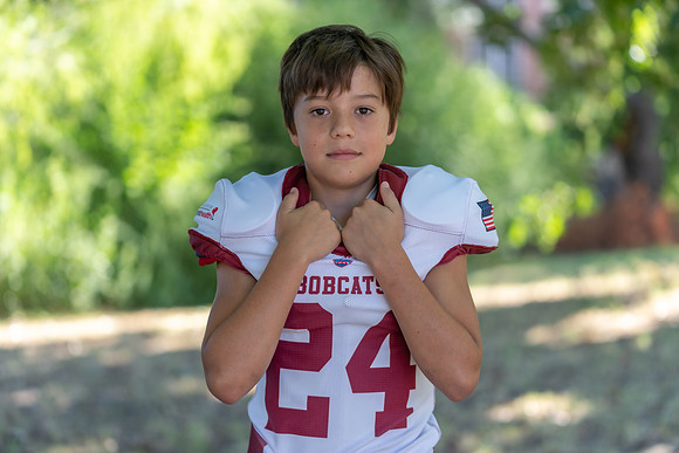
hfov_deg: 24.1
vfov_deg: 16.2
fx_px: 1589
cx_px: 340
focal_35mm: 84
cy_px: 226
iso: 160
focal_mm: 83
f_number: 2.8
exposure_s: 1/320
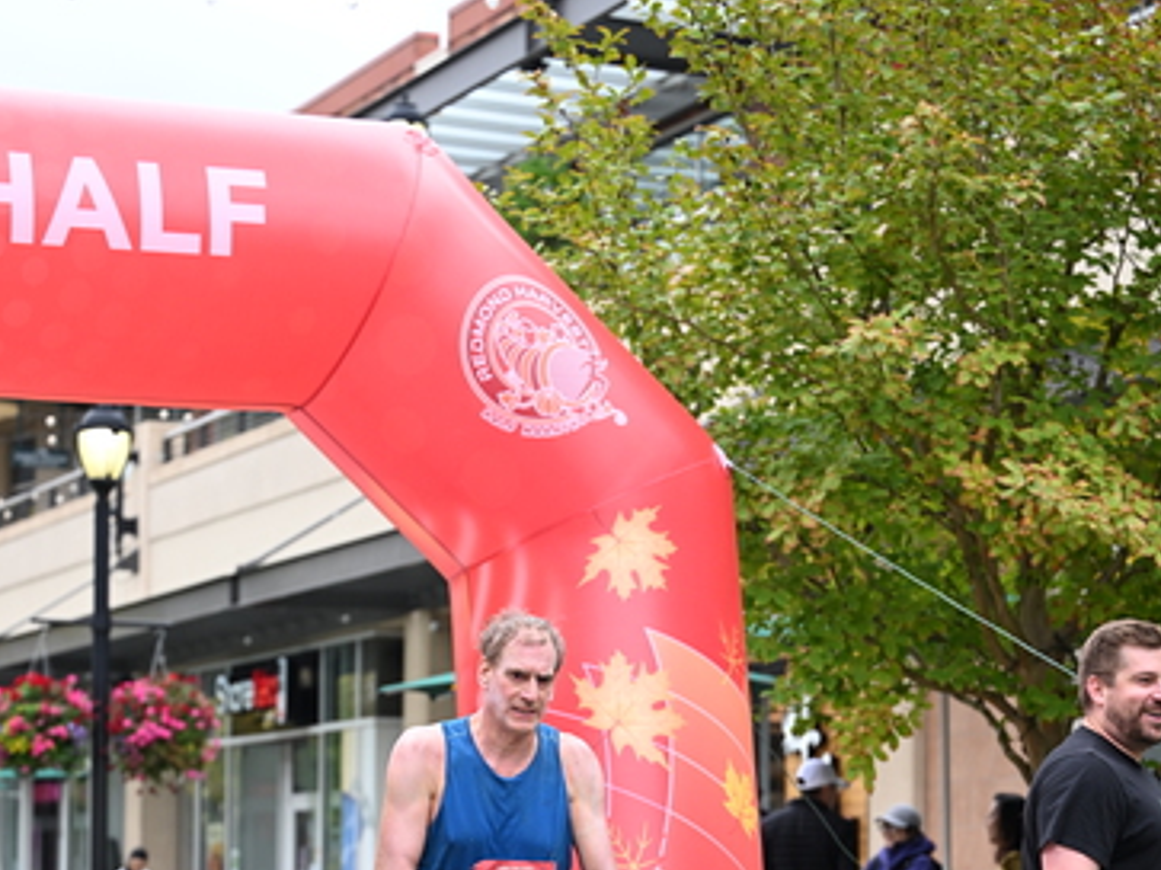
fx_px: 3520
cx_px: 584
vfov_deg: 14.0
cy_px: 742
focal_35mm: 105
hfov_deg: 18.7
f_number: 2.8
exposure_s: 1/1600
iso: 640
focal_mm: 72
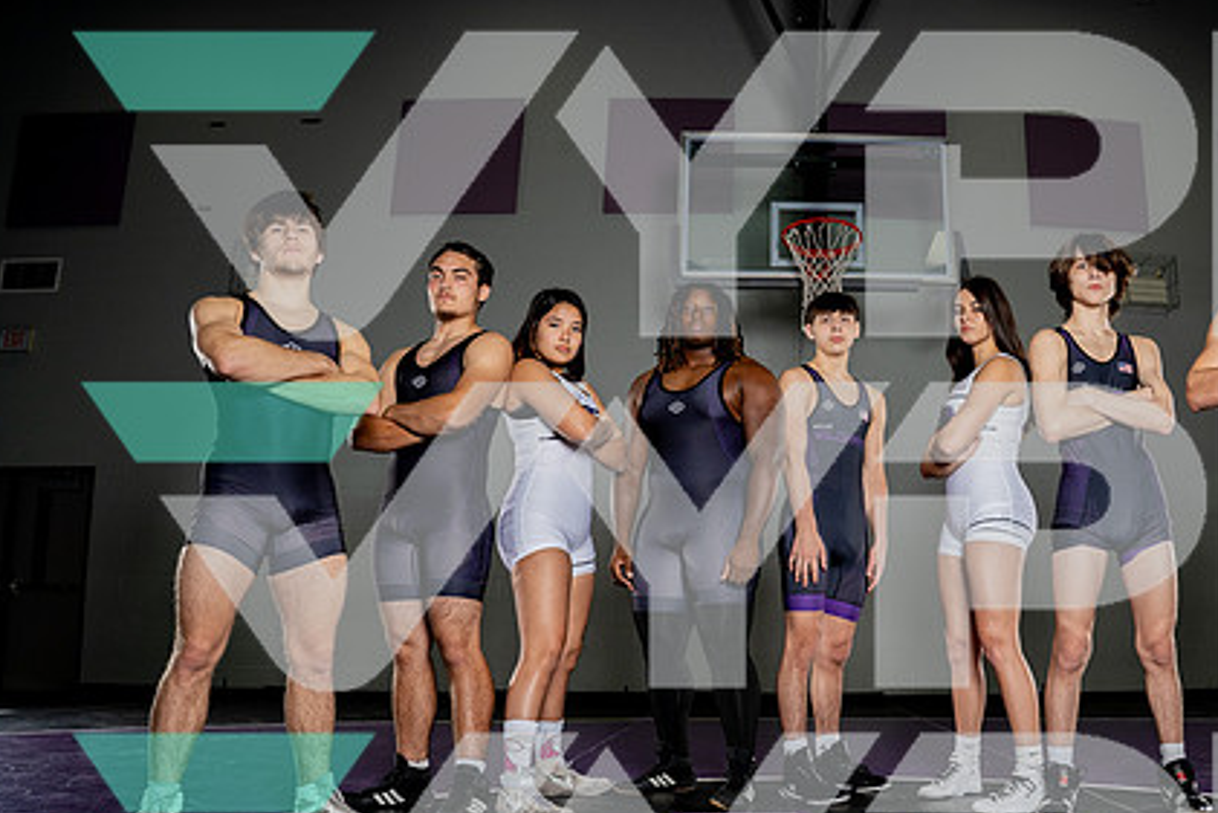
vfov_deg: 45.8
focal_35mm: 28
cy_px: 537
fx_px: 948
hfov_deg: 63.7
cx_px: 819
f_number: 8
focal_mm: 20
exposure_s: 1/250
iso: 400
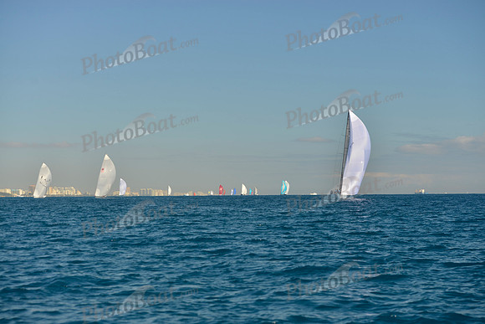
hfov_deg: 28.8
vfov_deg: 19.5
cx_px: 242
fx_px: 943
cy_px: 162
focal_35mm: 70
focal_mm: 70
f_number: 5.6
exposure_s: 1/800
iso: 200
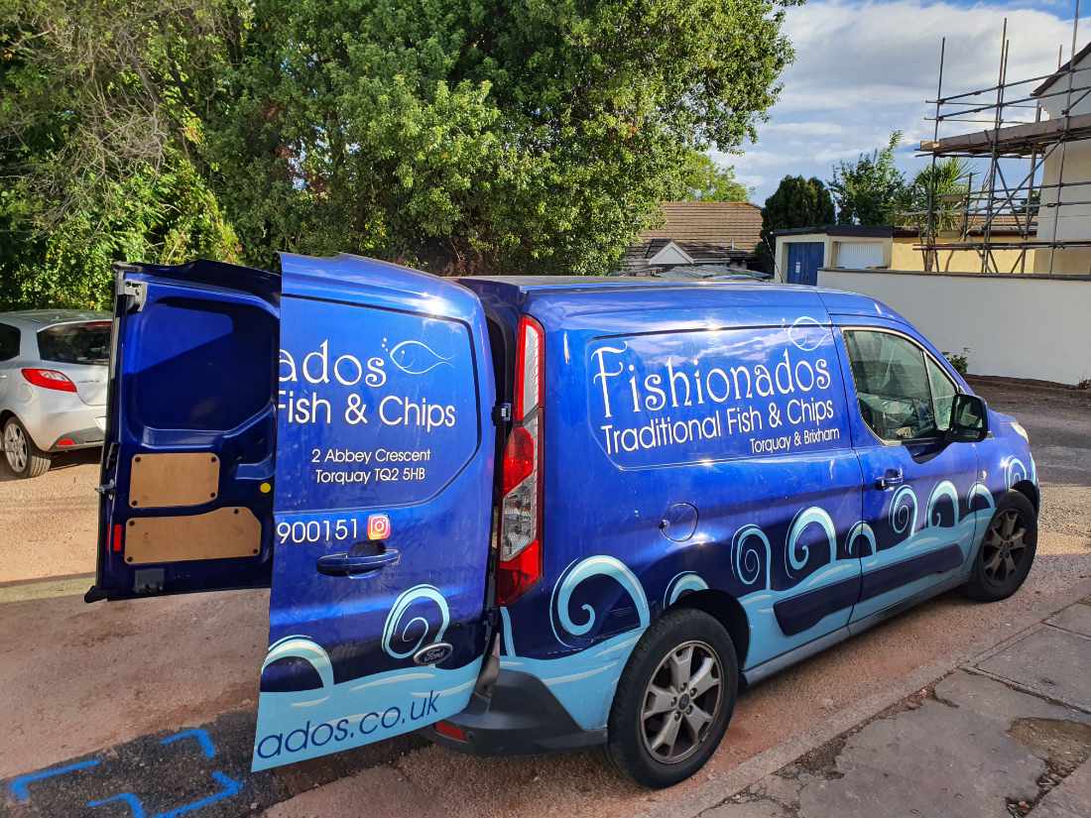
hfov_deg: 67.3
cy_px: 409
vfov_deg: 53.1
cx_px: 546
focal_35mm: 26
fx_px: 819
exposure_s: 1/900
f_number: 2.4
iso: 50
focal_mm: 4.3
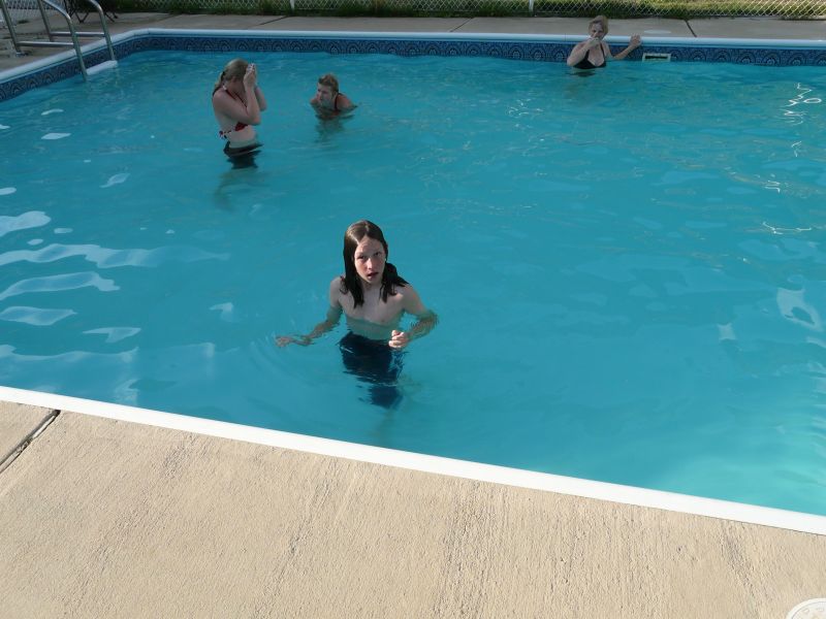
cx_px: 413
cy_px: 310
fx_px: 668
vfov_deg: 49.7
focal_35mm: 28
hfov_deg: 63.4
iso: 100
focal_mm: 4.6
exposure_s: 1/500
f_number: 3.6
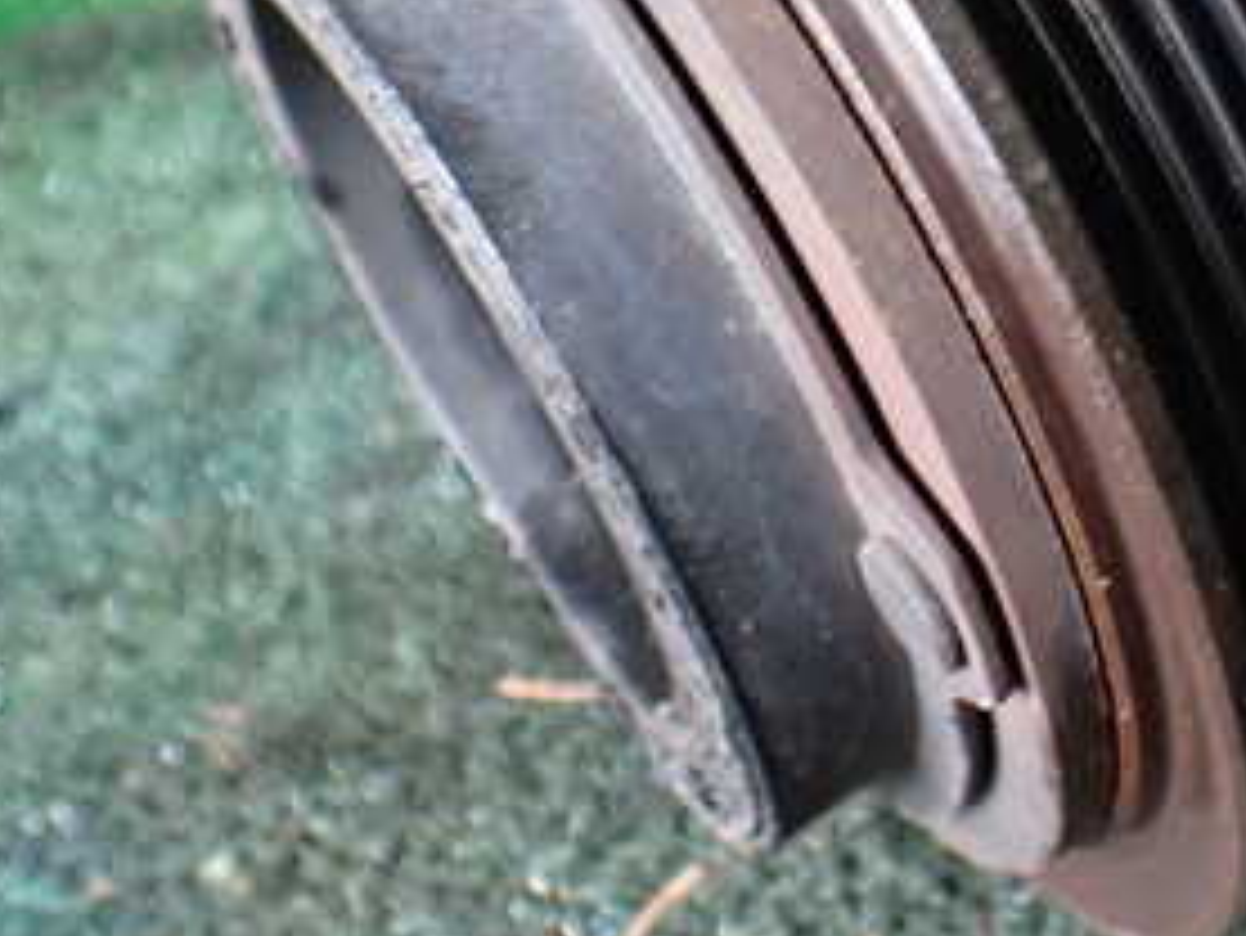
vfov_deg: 21.8
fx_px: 2341
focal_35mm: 65
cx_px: 1030
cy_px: 18
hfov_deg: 29.0
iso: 800
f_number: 2.3
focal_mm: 5.4
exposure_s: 1/50
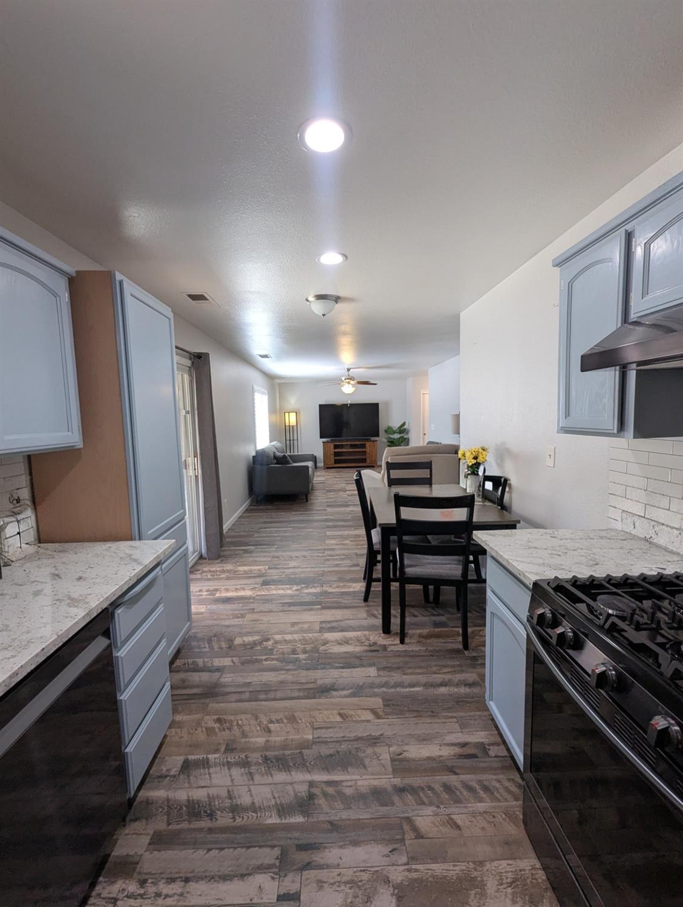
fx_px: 341
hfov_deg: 90.1
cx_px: 342
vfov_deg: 106.1
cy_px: 454
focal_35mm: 13
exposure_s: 1/120
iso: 148
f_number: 2.2
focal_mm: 1.95
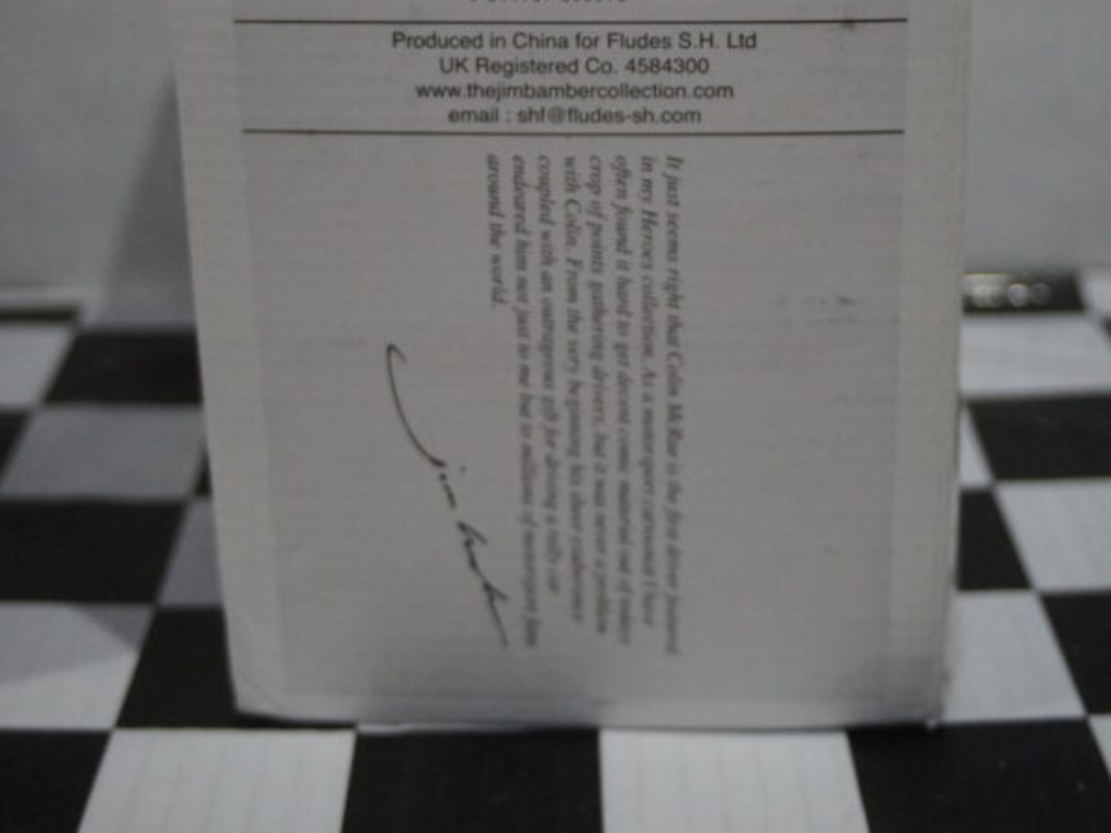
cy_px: 89
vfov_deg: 23.4
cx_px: 556
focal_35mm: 61
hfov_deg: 31.7
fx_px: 1958
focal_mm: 28
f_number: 3.5
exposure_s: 1/160
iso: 2000
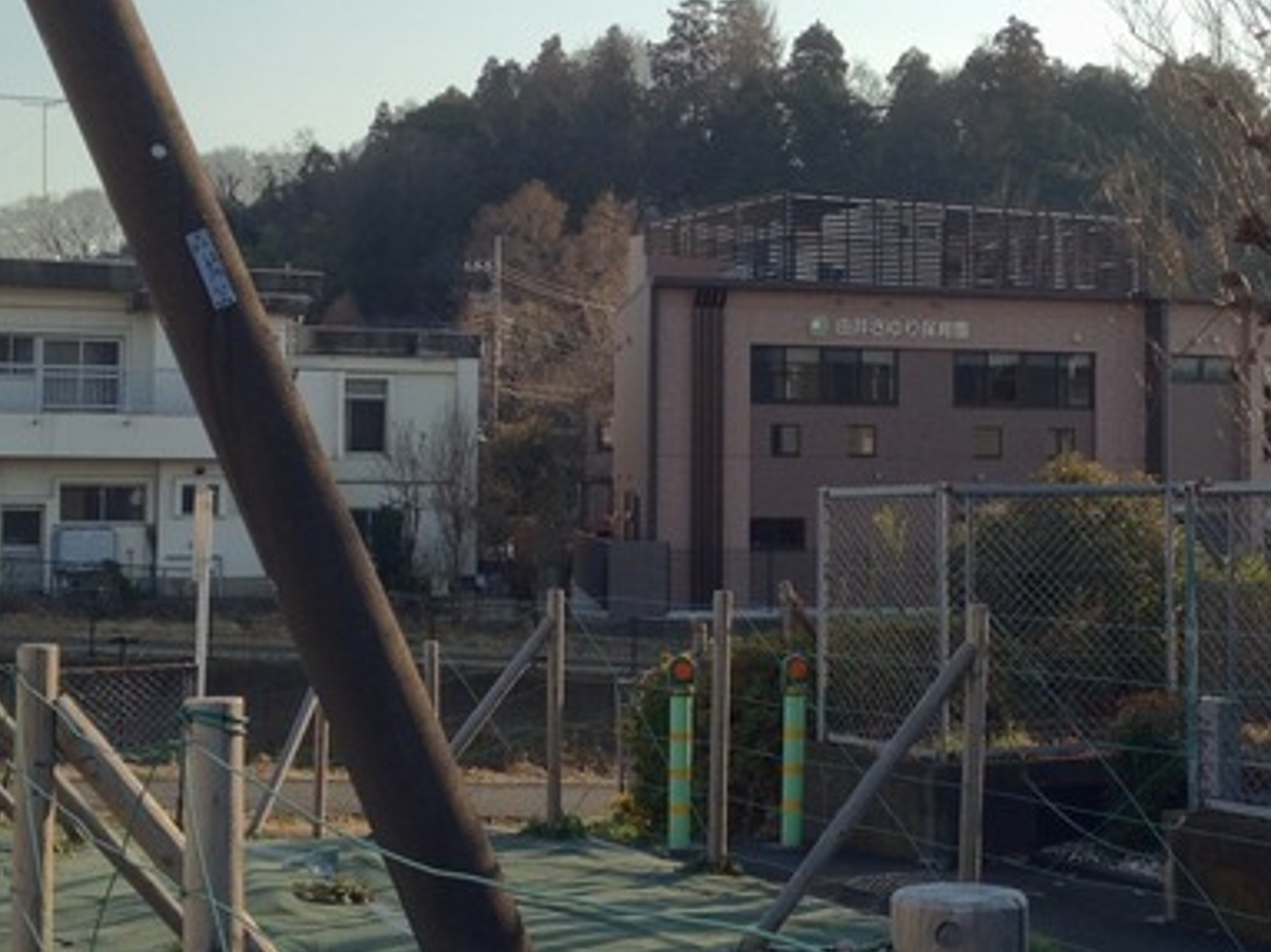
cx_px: 707
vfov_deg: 21.3
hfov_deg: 28.2
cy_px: 355
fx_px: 2533
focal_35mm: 69
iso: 50
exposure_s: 1/347
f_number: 2.4
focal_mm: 4.13
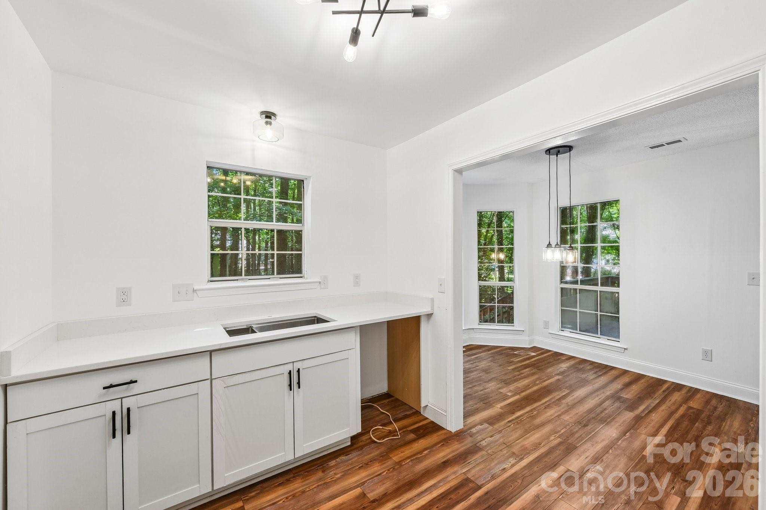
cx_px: 383
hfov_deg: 104.3
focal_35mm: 14
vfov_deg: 81.2
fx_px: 298
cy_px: 255
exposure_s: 1/10
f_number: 11
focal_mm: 14
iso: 200
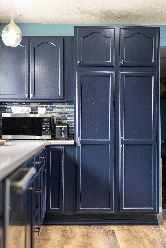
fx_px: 346
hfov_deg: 27.0
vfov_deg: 39.6
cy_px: 124
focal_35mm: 50
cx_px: 83
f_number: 1.6
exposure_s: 1/200
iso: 500
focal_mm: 50
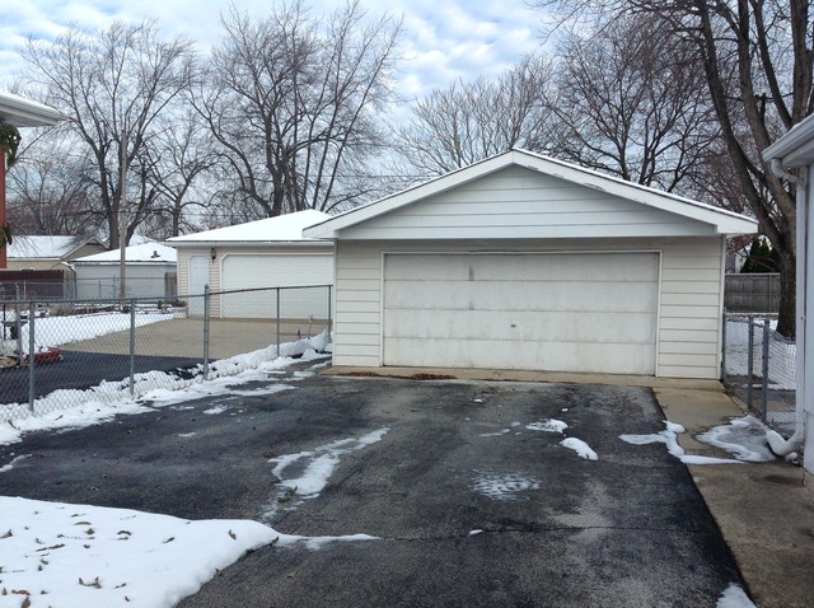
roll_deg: -1.5
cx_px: 407
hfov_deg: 52.7
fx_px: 822
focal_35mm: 35
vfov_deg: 40.6
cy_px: 304
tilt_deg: -2.3
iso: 50
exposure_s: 1/1209
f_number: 2.4
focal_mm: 4.28
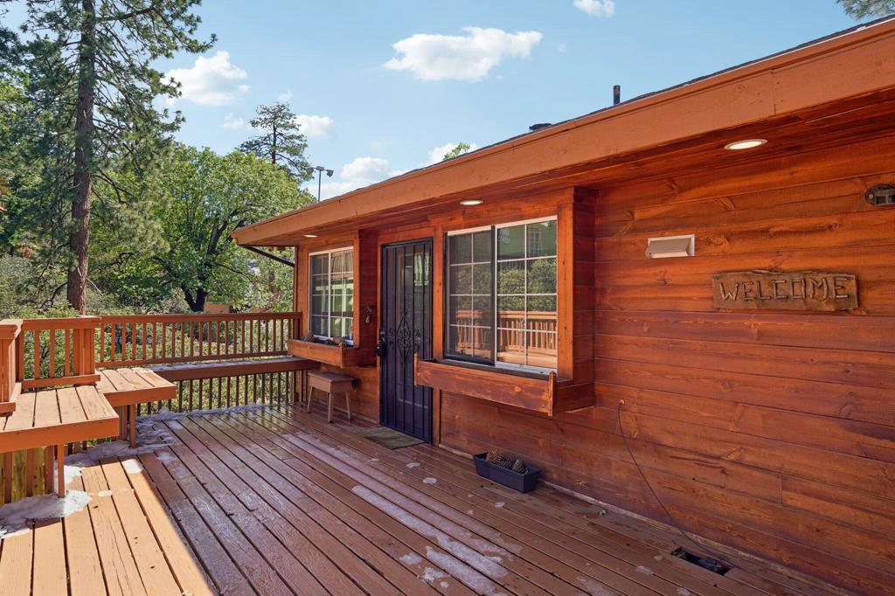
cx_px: 448
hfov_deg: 84.0
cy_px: 298
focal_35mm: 20
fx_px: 497
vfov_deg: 61.9
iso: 100
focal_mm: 20
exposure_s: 1/40
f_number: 8
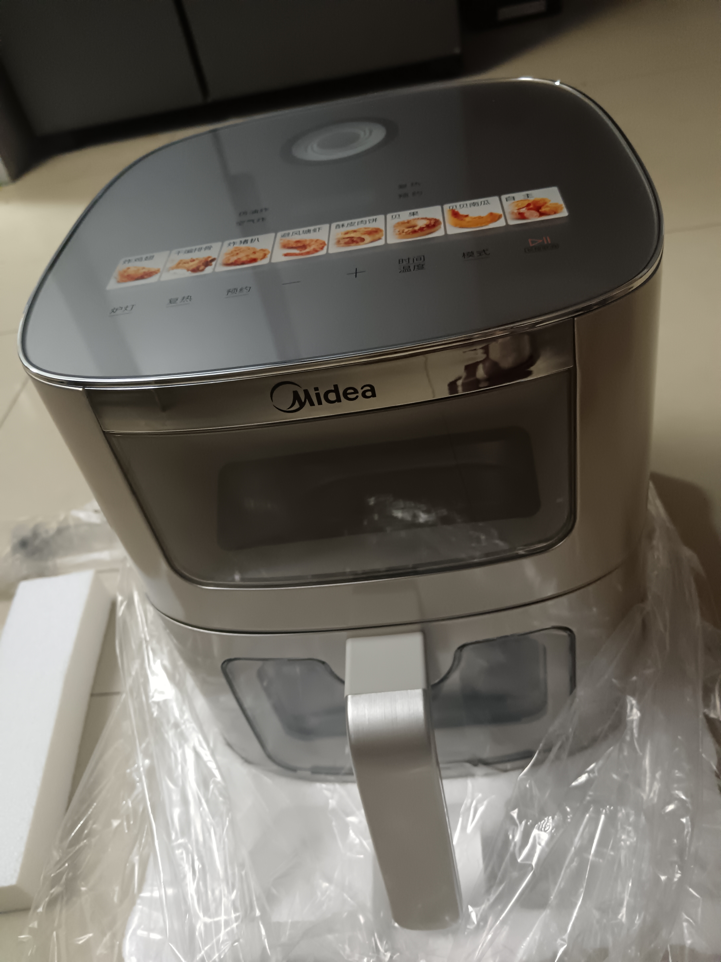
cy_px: 481
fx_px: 750
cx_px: 360
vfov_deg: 65.3
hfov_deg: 51.4
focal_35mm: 27
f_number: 1.9
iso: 2281
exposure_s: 1/25
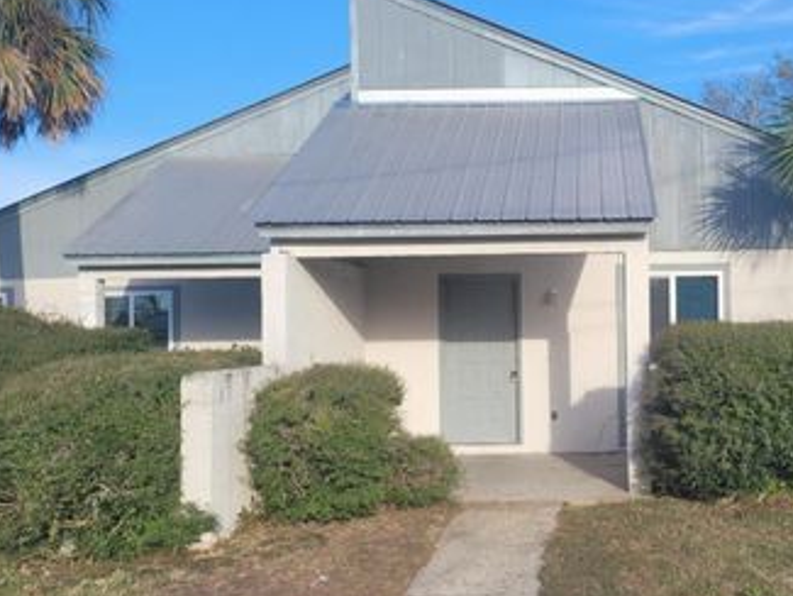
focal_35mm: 40
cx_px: 588
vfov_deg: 36.0
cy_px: 302
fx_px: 917
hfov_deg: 45.3
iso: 40
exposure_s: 1/1250
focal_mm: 5.4
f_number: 1.8
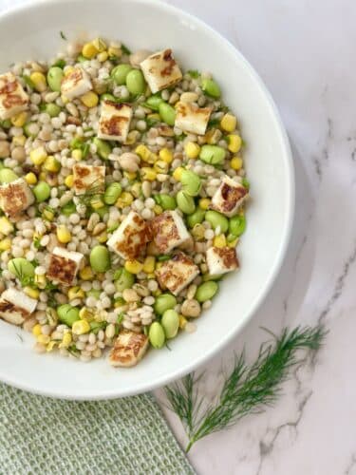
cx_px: 178
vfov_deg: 39.7
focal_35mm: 48
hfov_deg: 30.3
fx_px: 658
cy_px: 238
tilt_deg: -85.8
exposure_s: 1/843
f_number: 1.78
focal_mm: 6.86
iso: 80
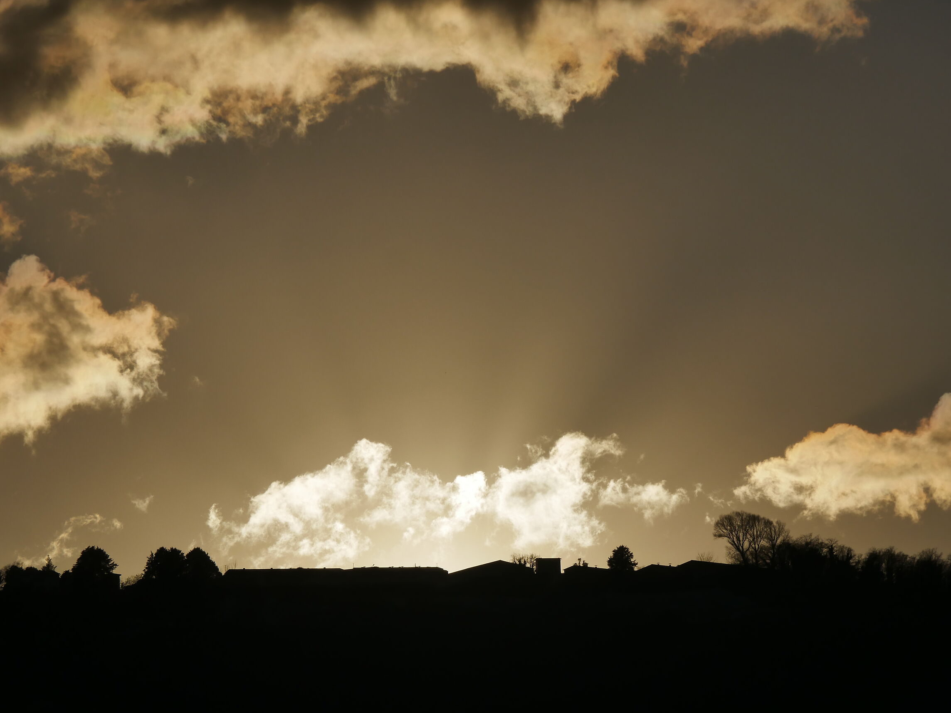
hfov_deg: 6.7
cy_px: 374
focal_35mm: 294
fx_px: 8077
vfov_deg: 5.1
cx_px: 465
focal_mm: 140
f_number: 13
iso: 200
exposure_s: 1/2000
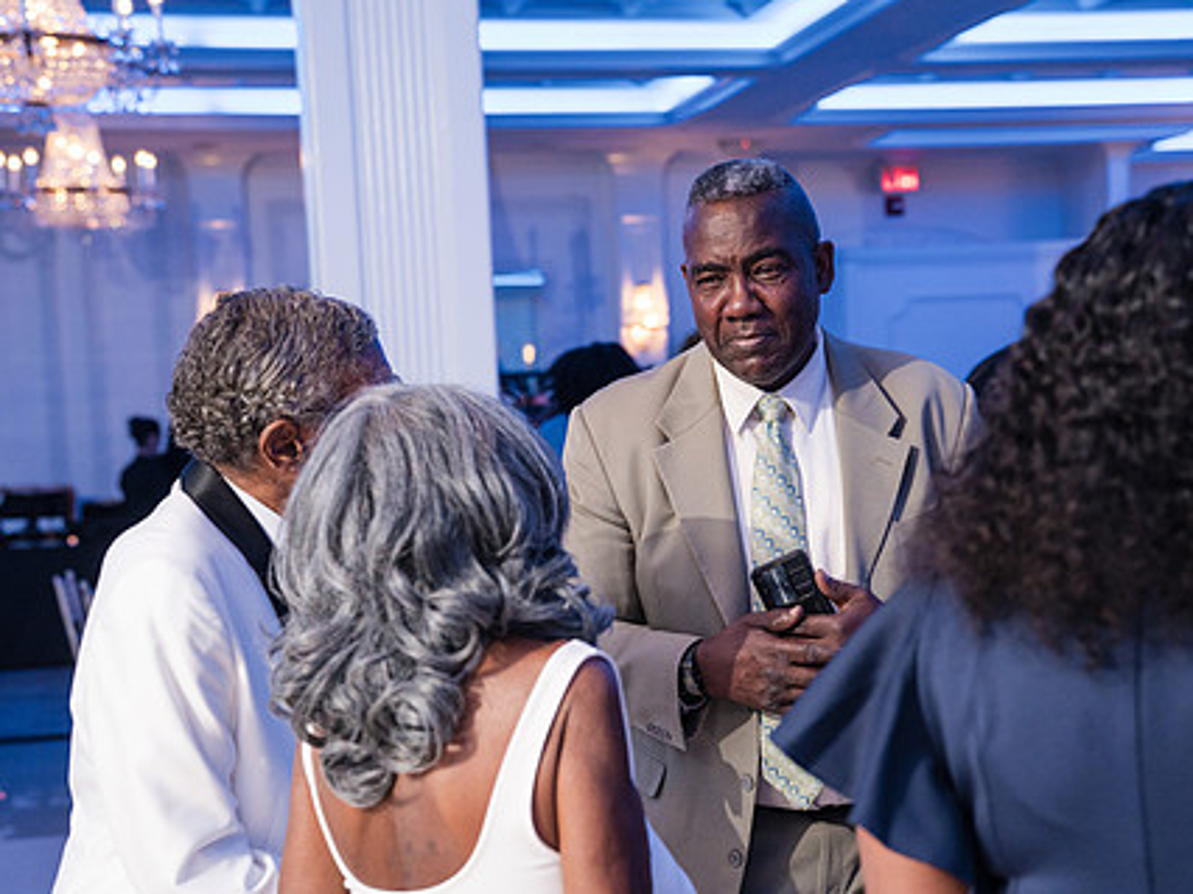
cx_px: 737
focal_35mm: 76
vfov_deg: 19.3
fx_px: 2618
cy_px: 531
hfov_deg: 25.6
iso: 2000
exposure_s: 1/250
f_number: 4
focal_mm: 58
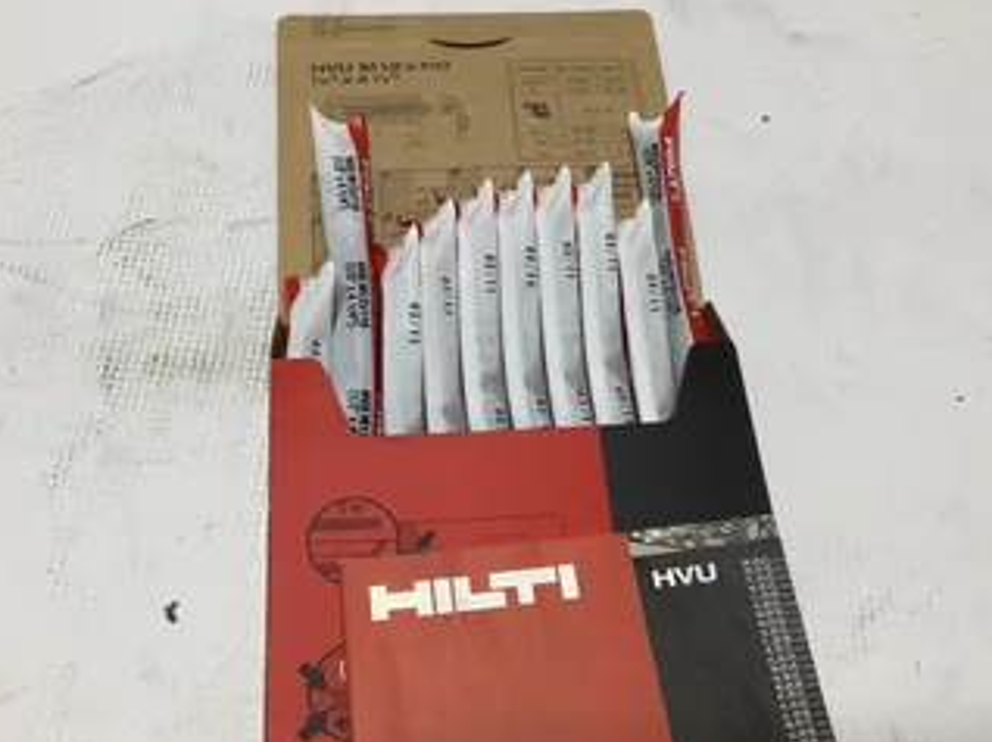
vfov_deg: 36.8
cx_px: 496
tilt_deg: -62.0
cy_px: 355
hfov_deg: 47.9
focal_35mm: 39
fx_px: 1117
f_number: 2.4
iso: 25
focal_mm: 3.3
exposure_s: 1/154
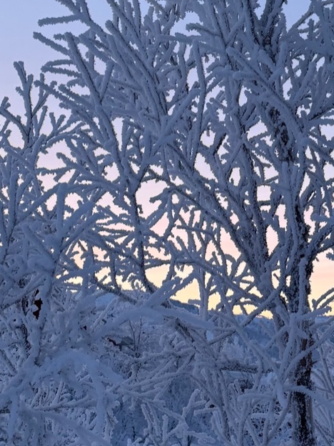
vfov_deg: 23.8
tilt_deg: +10.0
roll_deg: +1.9
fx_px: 1055
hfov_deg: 17.9
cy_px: 183
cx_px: 222
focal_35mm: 82
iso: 200
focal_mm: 6.76
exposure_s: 1/117
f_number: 1.78
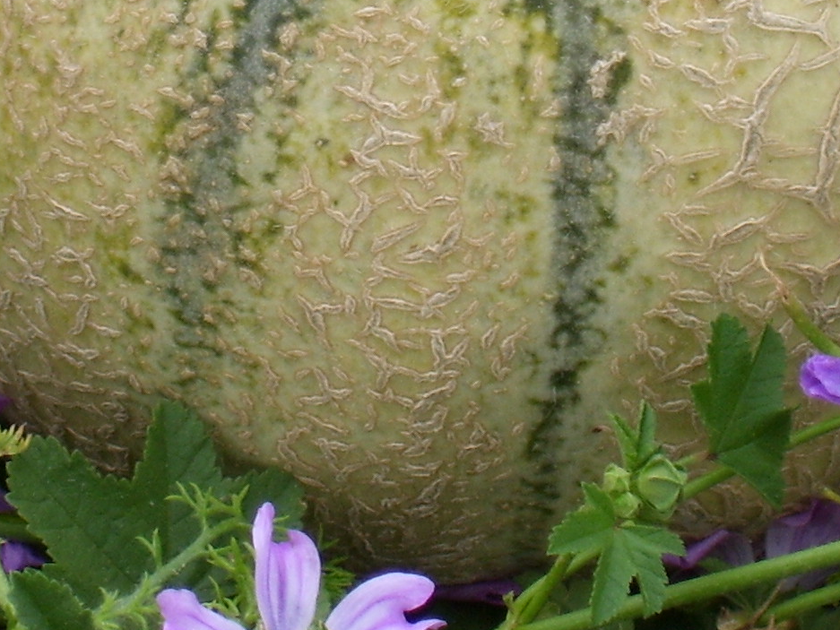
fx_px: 7402
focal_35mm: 305
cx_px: 458
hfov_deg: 6.5
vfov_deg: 4.9
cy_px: -130
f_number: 4.6
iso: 80
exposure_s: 1/250
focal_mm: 18
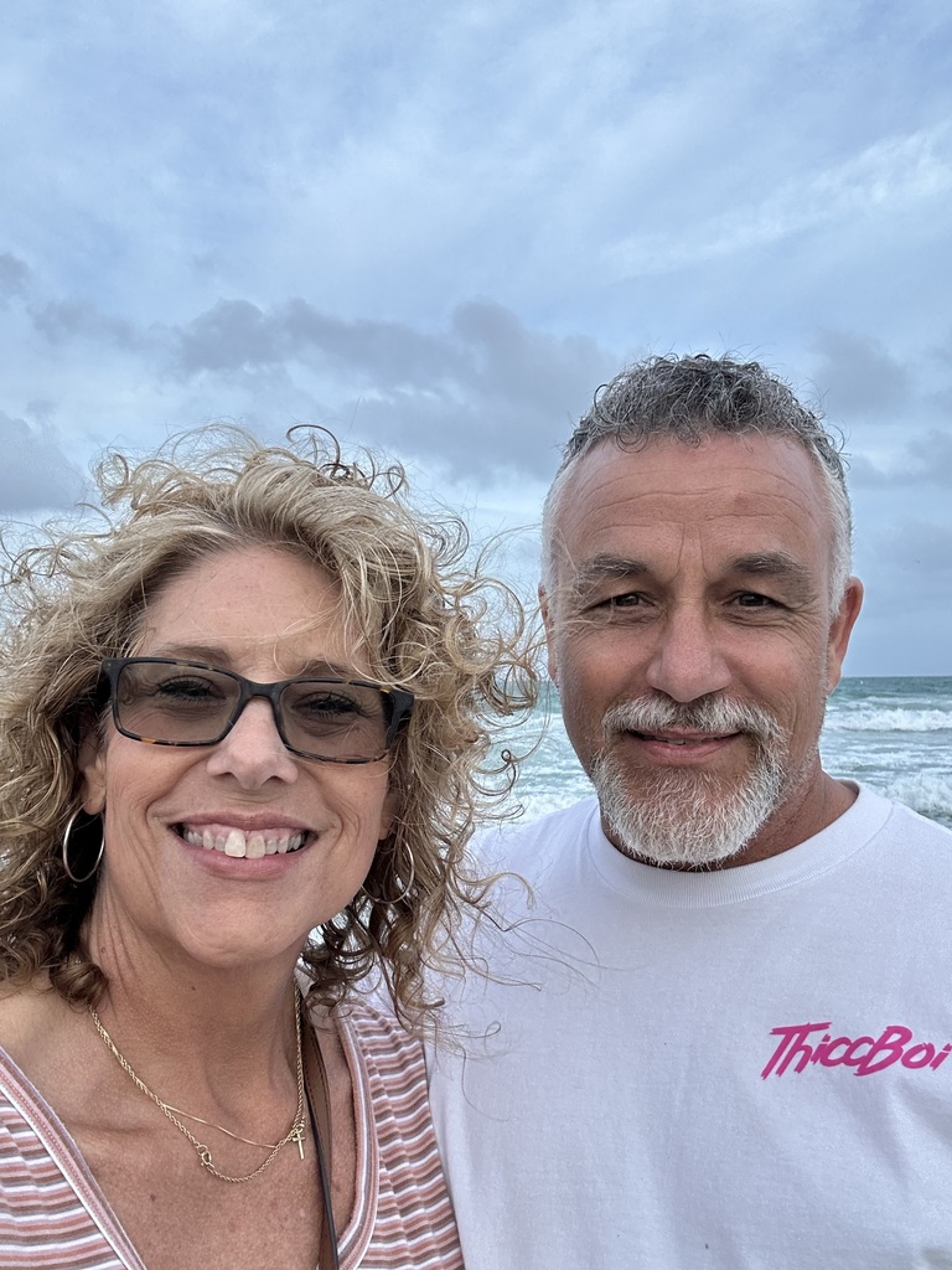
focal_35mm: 30
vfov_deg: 60.0
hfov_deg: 46.8
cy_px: 635
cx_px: 476
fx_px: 1100
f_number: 1.9
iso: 25
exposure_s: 1/121
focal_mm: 2.69
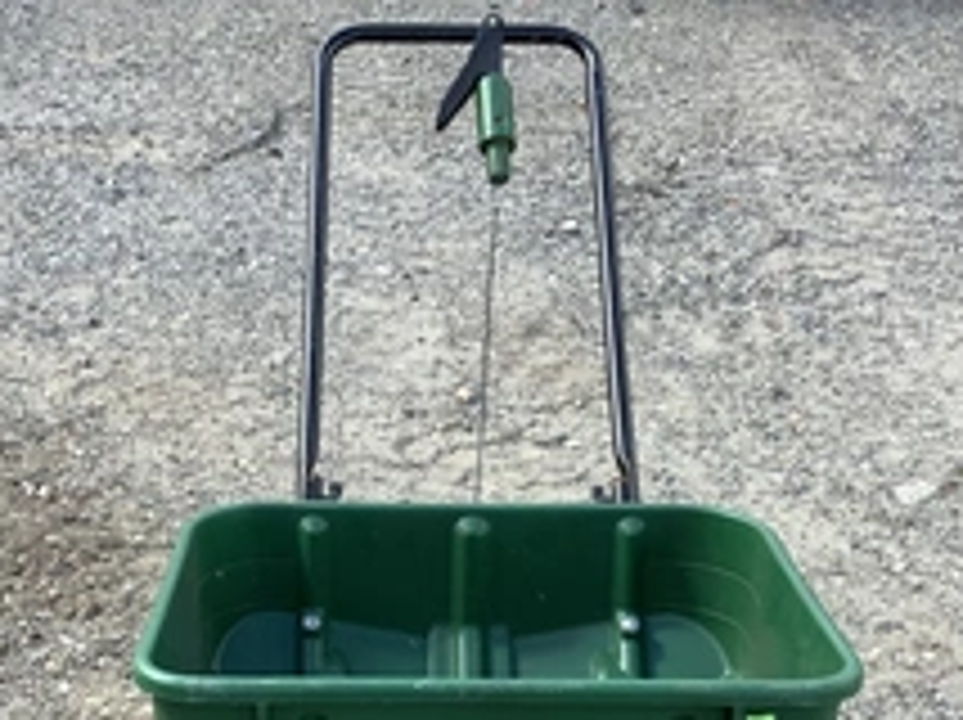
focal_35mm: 58
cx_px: 378
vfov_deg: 24.5
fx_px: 1612
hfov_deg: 33.1
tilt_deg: -35.1
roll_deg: -1.1
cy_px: 648
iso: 25
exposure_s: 1/362
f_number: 2.4
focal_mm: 3.3
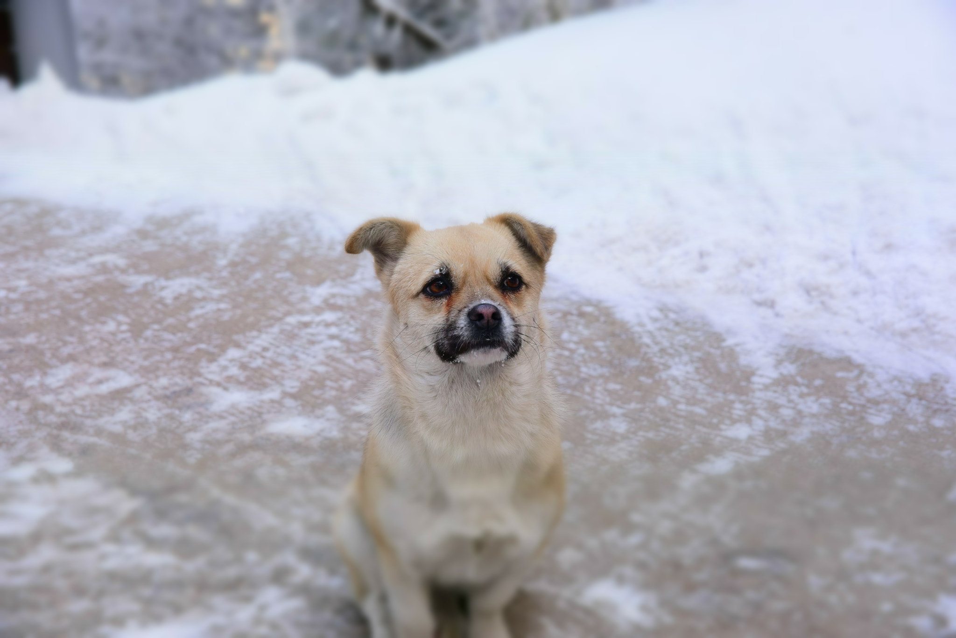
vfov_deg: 19.5
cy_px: 319
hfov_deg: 28.8
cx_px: 478
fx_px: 1859
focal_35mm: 70
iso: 1000
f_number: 9
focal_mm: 70
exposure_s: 1/125
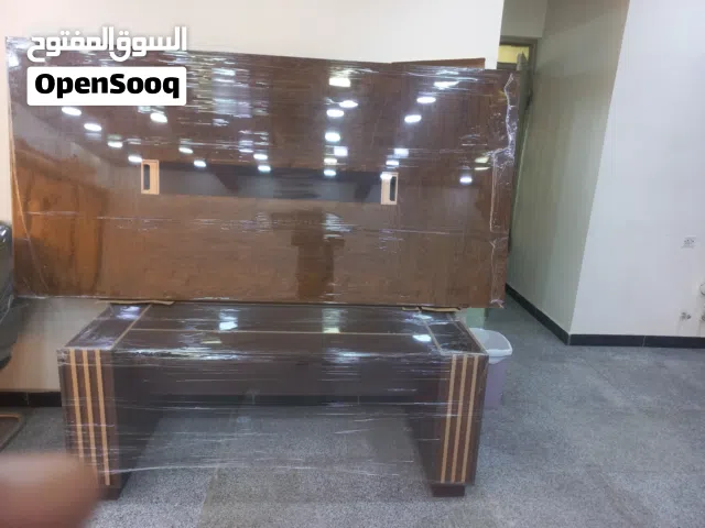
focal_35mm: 25
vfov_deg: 54.9
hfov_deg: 69.4
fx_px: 509
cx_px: 352
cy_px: 264
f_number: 1.8
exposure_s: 1/50
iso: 64
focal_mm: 4.6
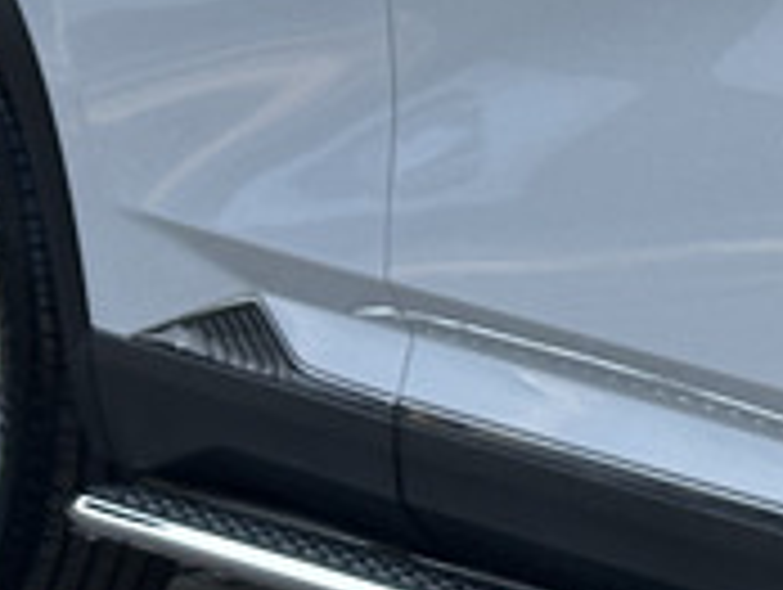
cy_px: 18
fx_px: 6297
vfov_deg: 5.3
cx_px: 1696
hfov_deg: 6.8
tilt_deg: -4.4
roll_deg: -0.1
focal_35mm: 278
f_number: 1.78
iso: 64
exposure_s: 1/1145
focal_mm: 6.86
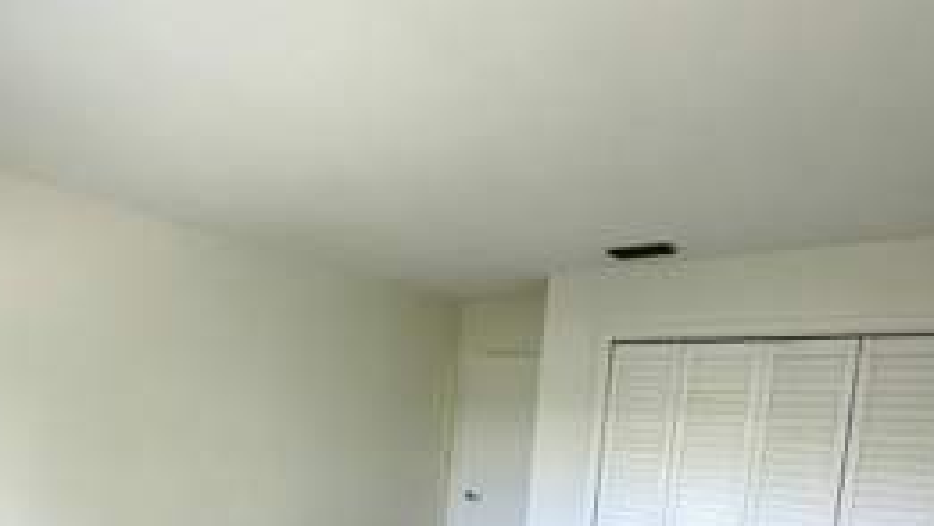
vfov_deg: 38.9
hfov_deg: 65.5
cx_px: 286
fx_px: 694
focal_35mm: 28
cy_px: 463
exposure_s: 1/121
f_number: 2.2
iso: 160
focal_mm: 2.22
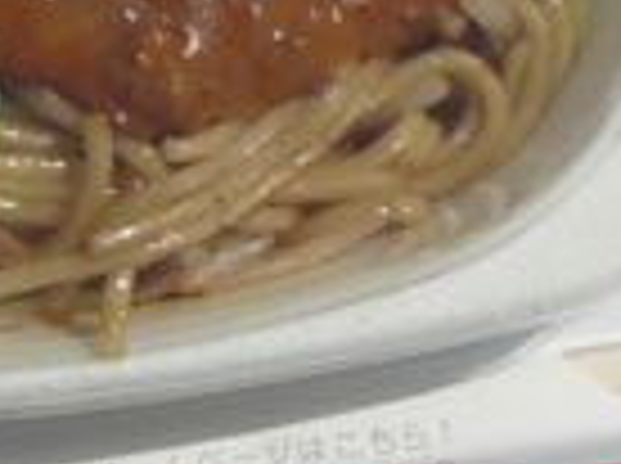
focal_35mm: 268
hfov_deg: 7.4
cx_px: 22
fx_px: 4799
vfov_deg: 5.5
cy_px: -32
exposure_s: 1/400
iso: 100
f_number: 8
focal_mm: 8.4
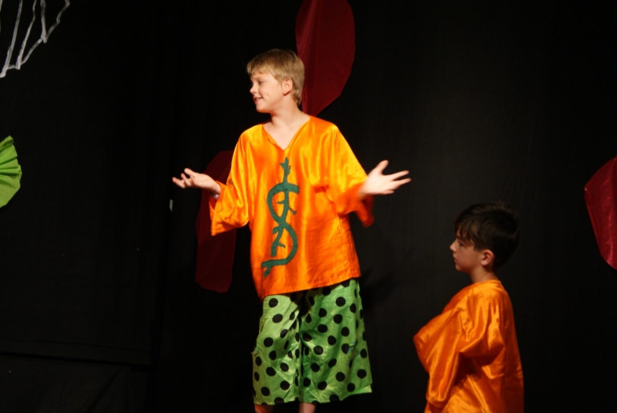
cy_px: 206
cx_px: 308
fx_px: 1802
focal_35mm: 105
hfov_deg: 19.4
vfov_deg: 13.1
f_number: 5.6
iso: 400
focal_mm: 70
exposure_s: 1/30
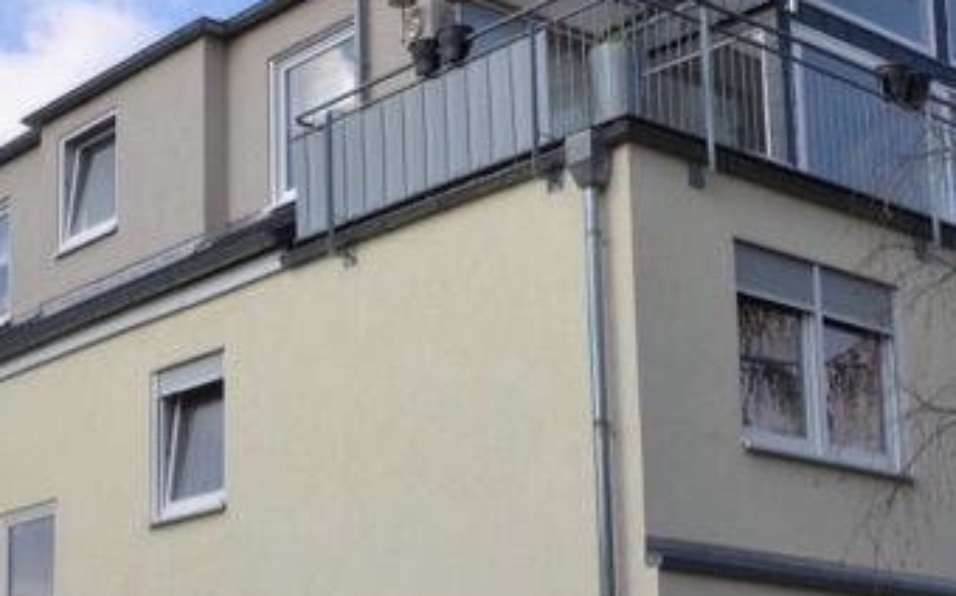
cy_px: 530
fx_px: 1875
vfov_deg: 17.8
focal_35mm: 72
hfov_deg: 28.3
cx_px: 264
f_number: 8
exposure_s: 1/250
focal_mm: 20
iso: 100
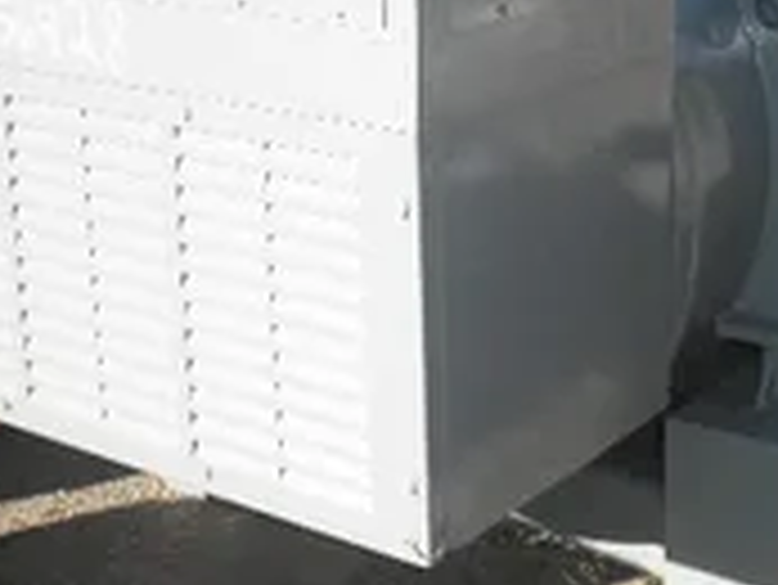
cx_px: 468
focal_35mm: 81
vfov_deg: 17.8
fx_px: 1822
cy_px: 18
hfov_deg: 24.1
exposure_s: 1/500
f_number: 3.2
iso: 64
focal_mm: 6.1
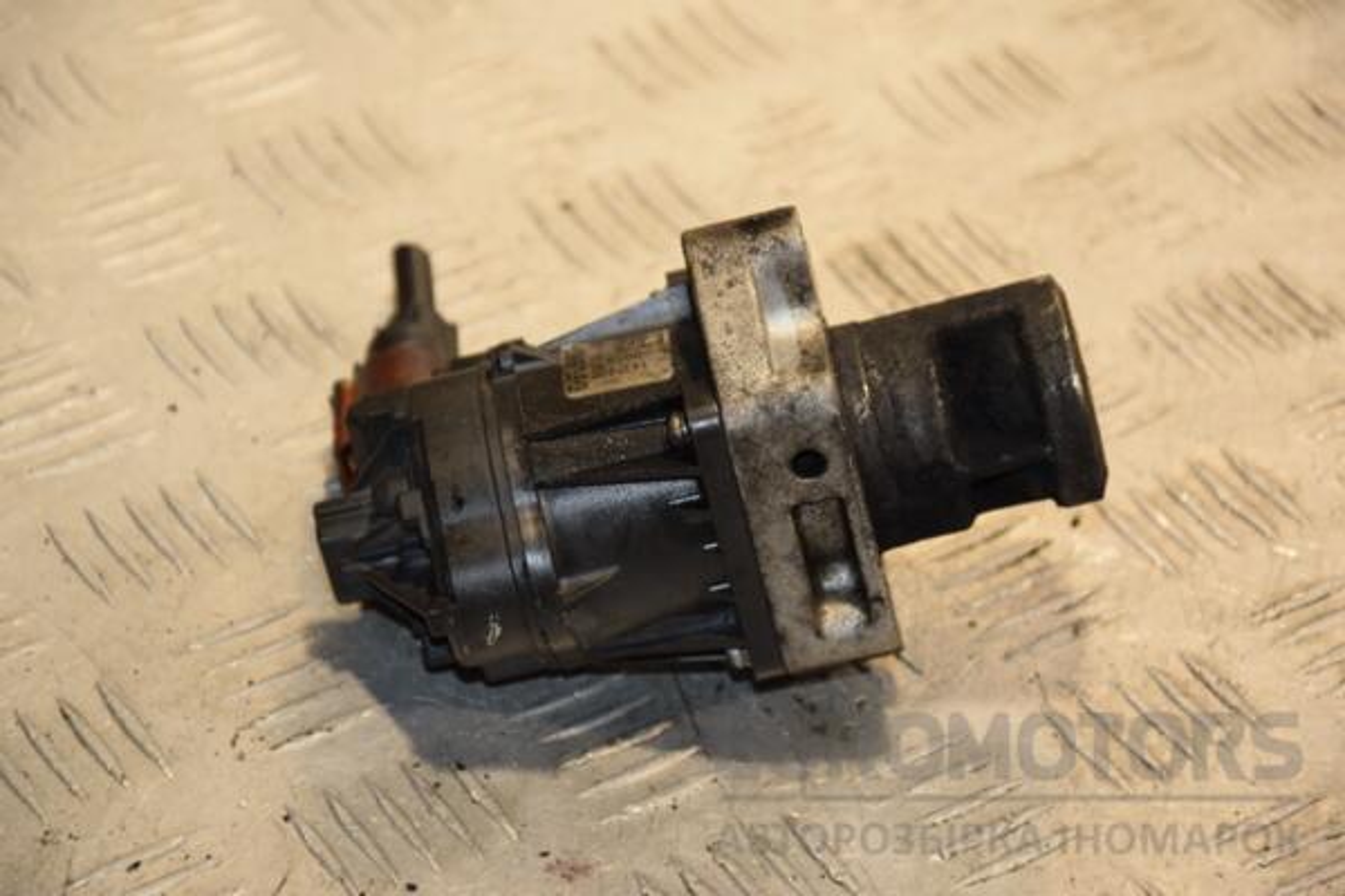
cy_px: 448
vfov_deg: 9.3
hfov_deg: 14.0
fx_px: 5492
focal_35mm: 147
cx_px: 672
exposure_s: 1/160
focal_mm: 98
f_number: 5.6
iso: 800
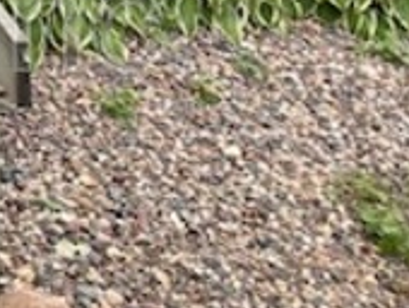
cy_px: -272
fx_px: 1444
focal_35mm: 122
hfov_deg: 12.8
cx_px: -549
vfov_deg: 11.2
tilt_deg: -1.6
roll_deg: -0.8
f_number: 1.8
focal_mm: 4.25
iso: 32
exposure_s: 1/158
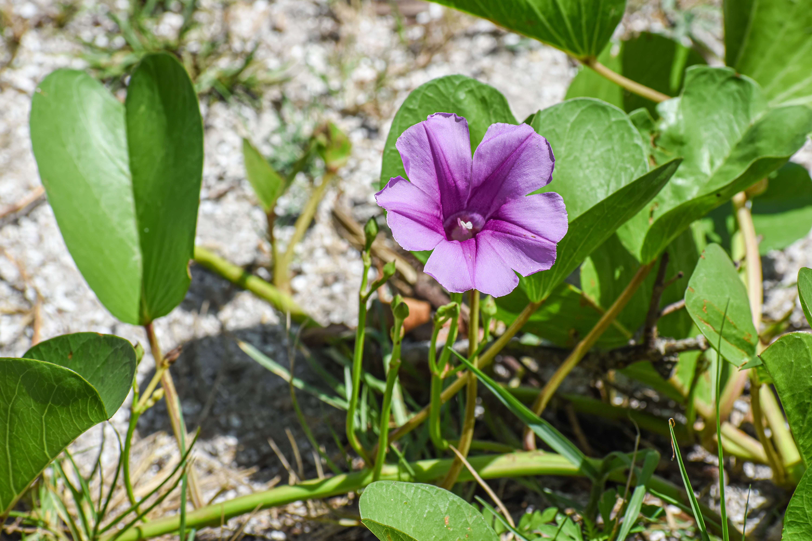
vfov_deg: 6.8
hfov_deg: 10.2
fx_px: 4567
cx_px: 406
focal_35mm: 202
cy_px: 270
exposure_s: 1/1600
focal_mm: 135
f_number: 9
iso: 400
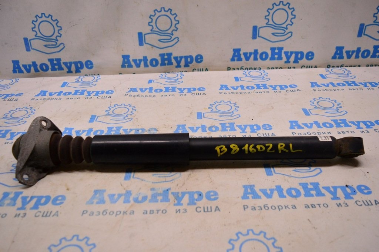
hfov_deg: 59.5
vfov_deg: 41.6
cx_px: 190
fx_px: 331
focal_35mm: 32
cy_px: 126
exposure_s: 1/400
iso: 1600
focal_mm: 21
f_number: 4
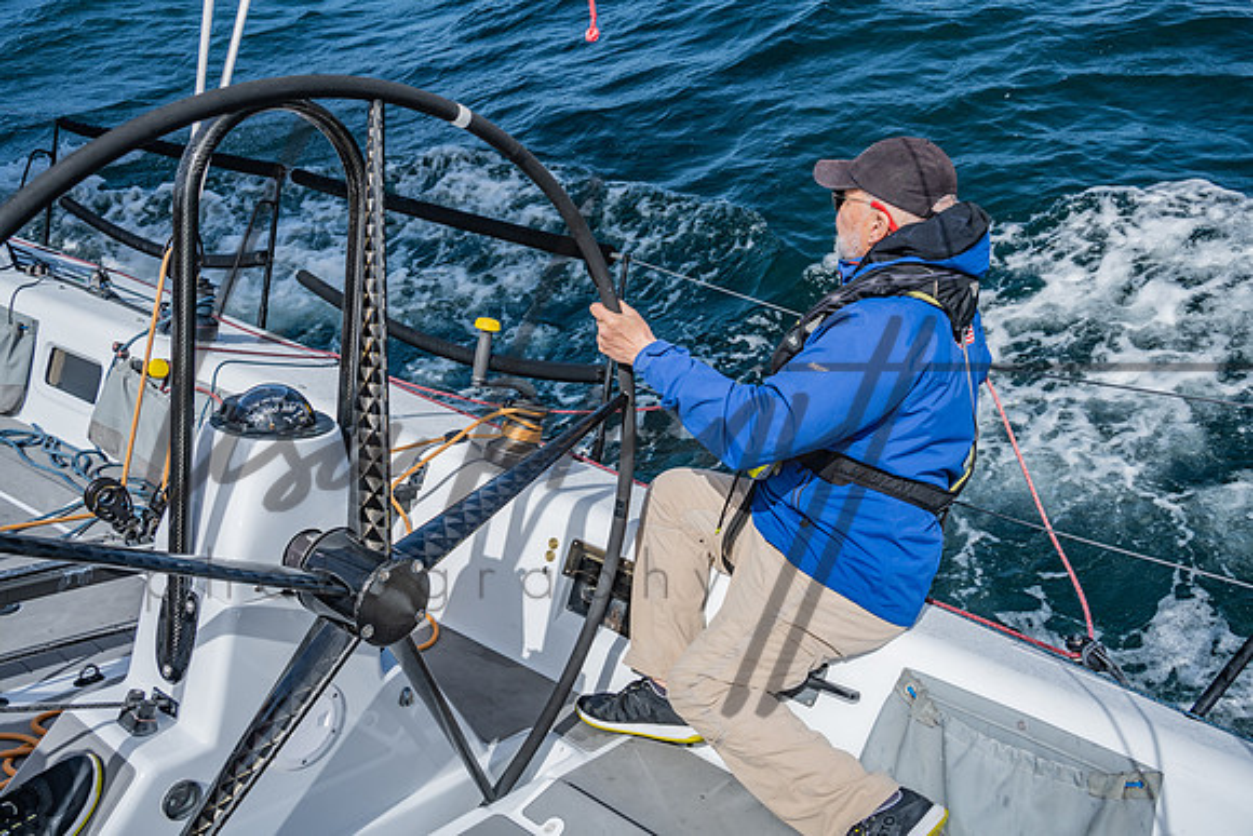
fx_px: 1114
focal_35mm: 32
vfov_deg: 41.1
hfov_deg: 58.7
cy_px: 418
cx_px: 626
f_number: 6.3
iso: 200
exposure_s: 1/1250
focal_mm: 32
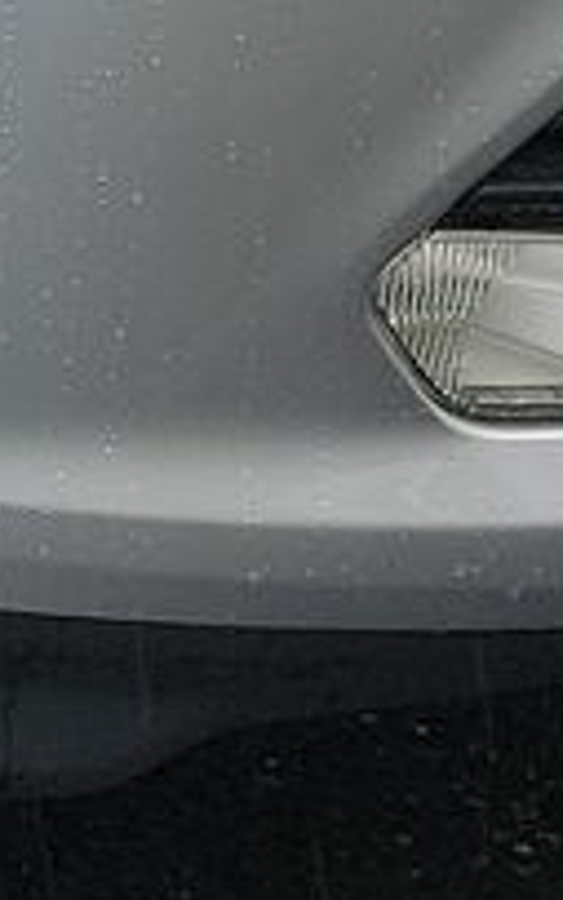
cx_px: -1290
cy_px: -497
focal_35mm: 201
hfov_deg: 5.9
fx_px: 4931
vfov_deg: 10.1
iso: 50
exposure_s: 1/181
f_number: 1.8
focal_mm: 6.7
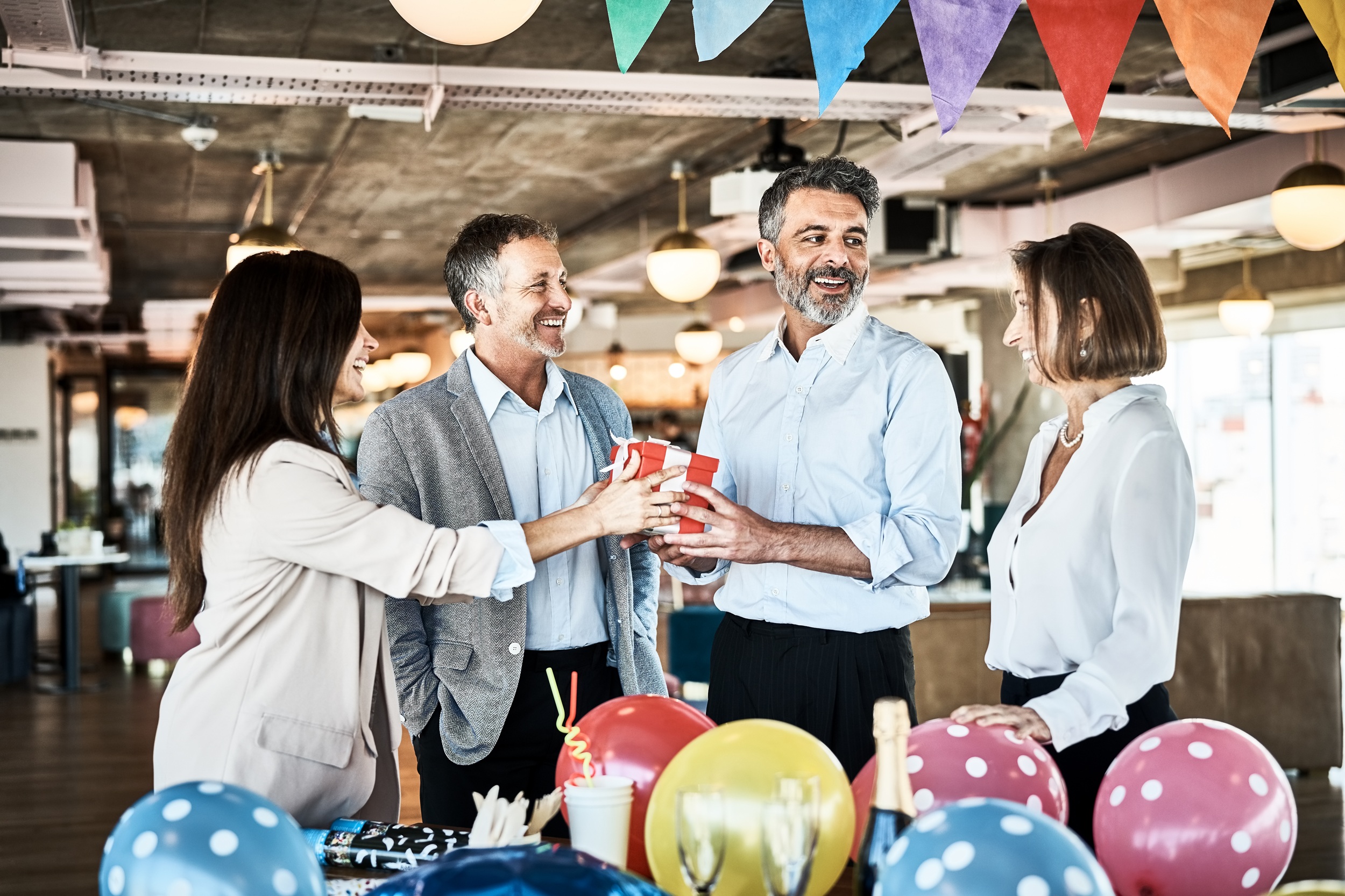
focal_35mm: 50
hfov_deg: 39.6
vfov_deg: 27.0
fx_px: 1868
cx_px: 672
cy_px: 448
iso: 320
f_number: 2
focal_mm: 50
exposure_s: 1/250
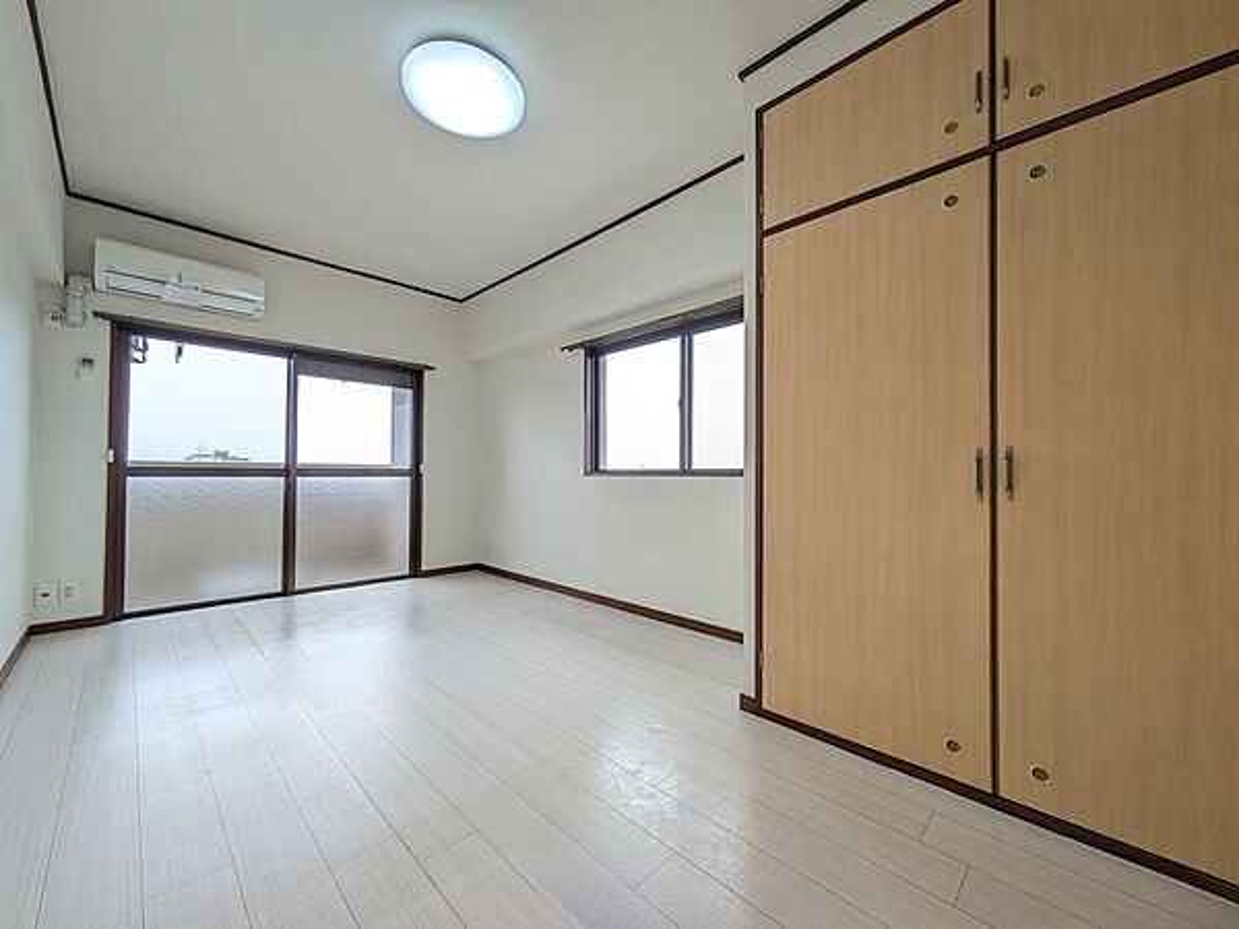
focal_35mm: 14
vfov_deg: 85.7
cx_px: 620
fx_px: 501
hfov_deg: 102.1
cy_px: 464
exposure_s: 1/232
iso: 49
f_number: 2.2
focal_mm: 1.83
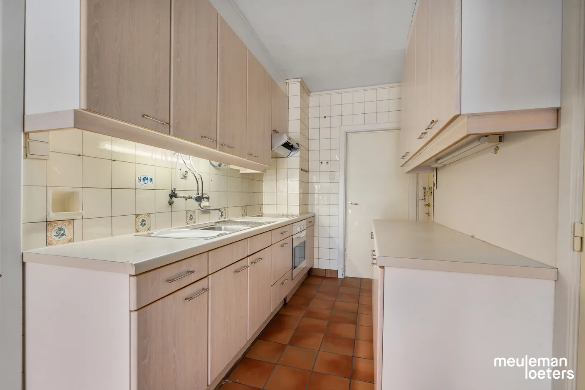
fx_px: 260
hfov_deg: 96.7
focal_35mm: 16
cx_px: 292
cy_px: 195
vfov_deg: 73.7
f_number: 10
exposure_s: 1/2.5
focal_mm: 16
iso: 250
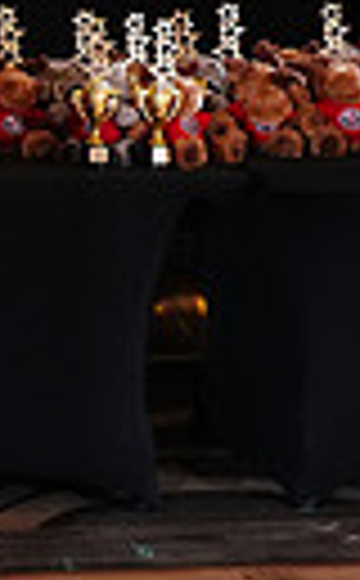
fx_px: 2321
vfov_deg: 14.1
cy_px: 61
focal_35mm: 147
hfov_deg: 7.6
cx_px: -774
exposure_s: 1/250
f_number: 4
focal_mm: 32
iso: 4000
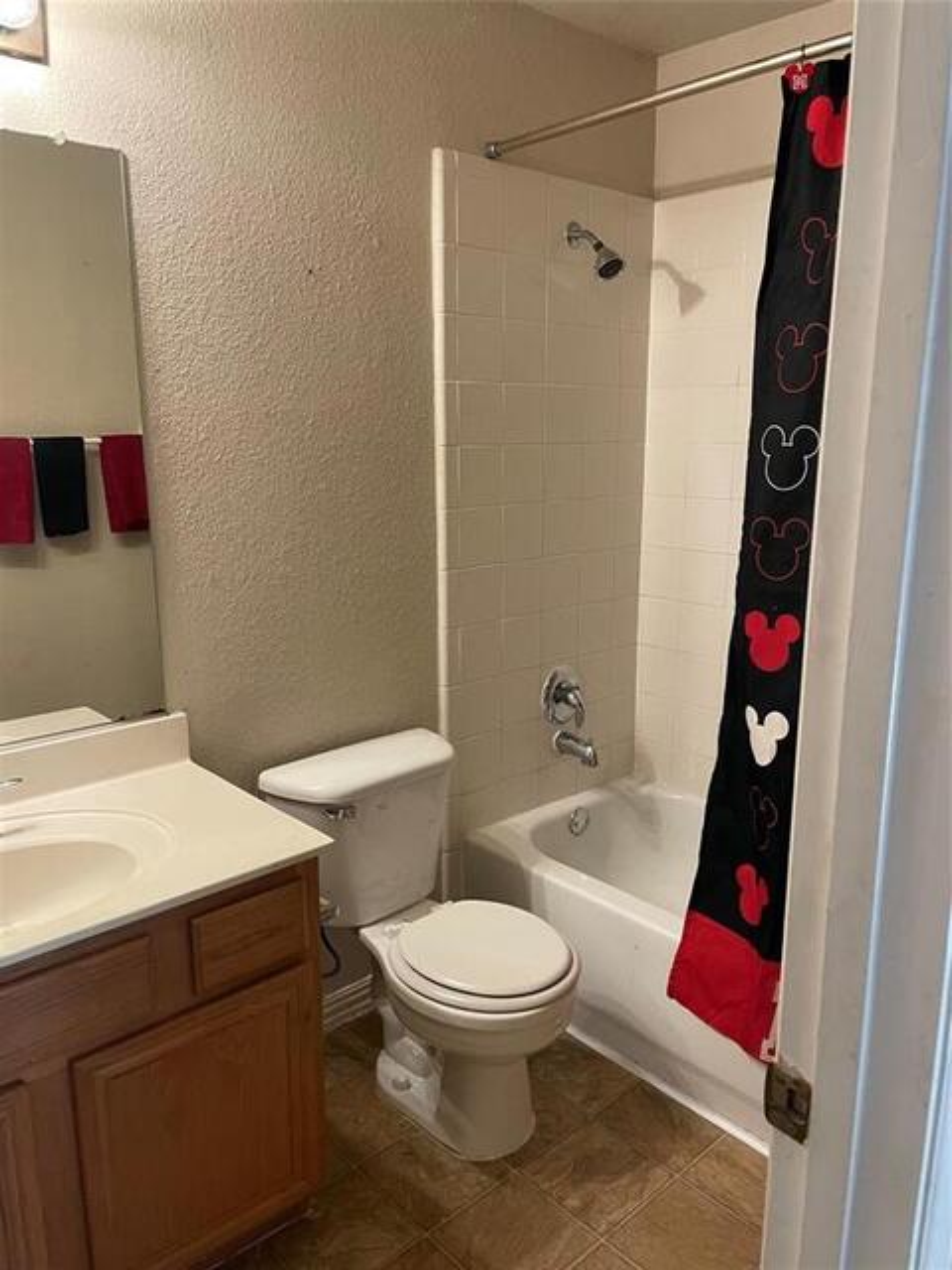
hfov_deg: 53.1
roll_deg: +0.6
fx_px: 953
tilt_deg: -13.1
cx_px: 476
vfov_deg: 67.3
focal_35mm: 26
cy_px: 635
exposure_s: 1/60
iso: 200
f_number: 1.6
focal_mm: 4.2
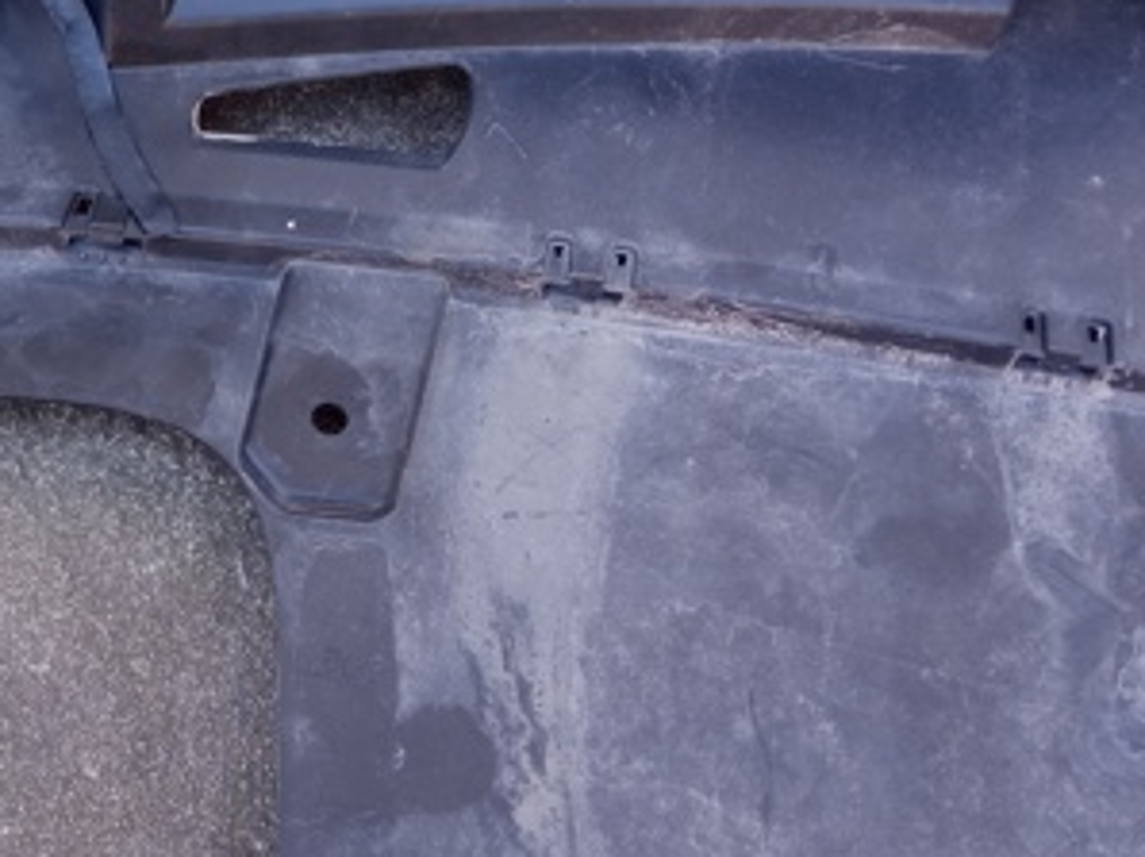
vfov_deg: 25.0
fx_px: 1917
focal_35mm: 58
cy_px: 256
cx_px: 38
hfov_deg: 31.1
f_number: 2.2
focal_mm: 3.79
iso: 140
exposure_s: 1/33.3
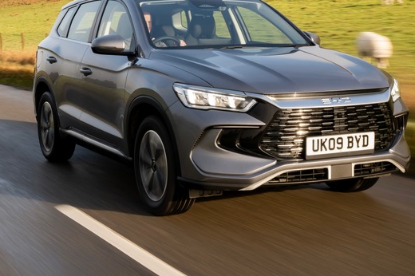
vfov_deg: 19.9
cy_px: 81
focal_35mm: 68
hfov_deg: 29.7
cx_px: 196
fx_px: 783
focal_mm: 34.5
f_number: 13
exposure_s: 1/40
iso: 400
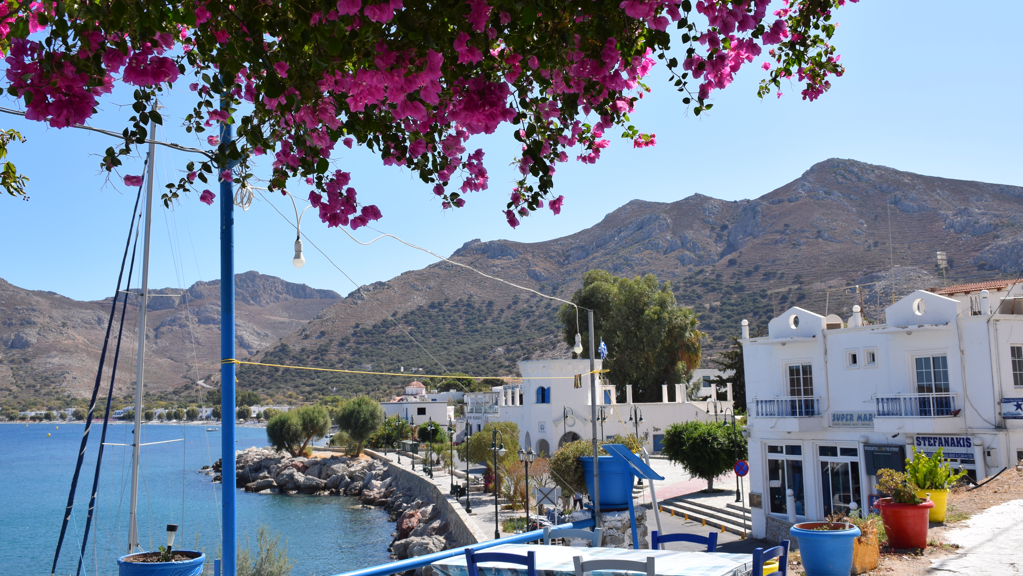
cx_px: 495
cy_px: 246
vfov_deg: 30.7
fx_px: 1046
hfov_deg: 52.1
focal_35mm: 39
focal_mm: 23
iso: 200
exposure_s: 1/400
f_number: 10
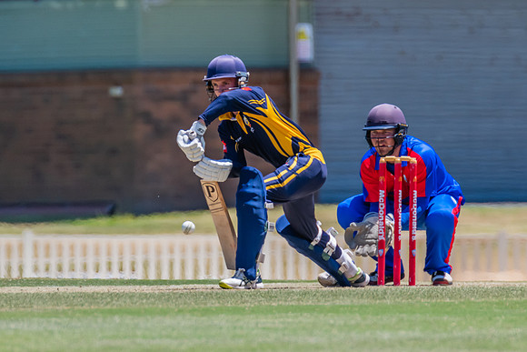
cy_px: 113
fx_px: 16331
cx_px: 249
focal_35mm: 1115
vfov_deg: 1.2
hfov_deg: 1.8
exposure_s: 1/2000
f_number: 6.3
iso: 640
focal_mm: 600
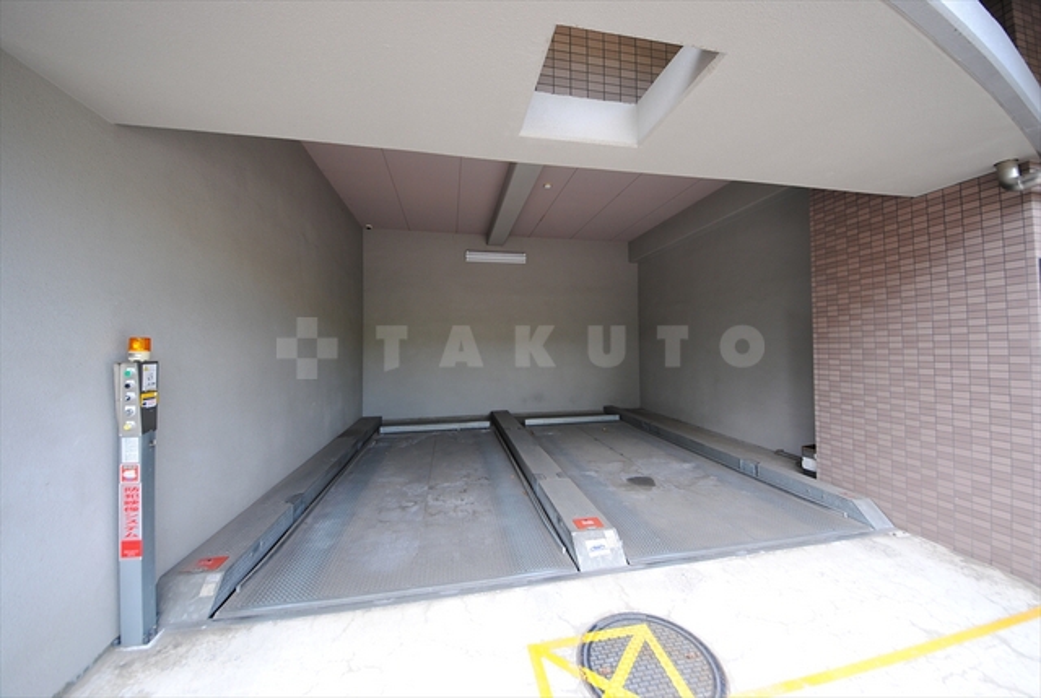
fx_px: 565
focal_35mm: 20
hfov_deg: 85.3
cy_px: 349
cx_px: 520
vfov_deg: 63.4
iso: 100
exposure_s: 1/25
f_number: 5
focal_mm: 13
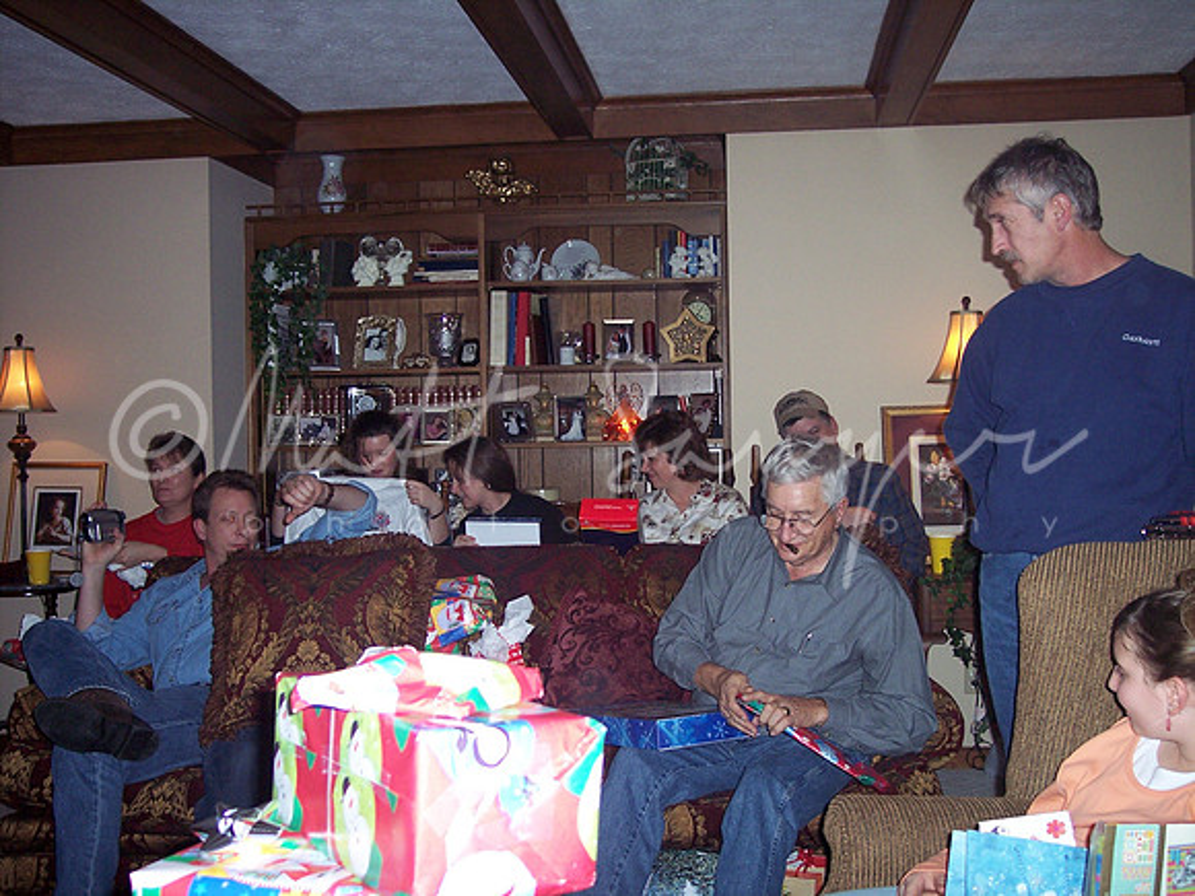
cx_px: 598
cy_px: 448
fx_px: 1346
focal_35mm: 39
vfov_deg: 36.8
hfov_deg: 47.9
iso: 140
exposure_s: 1/60
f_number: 2.8
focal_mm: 8
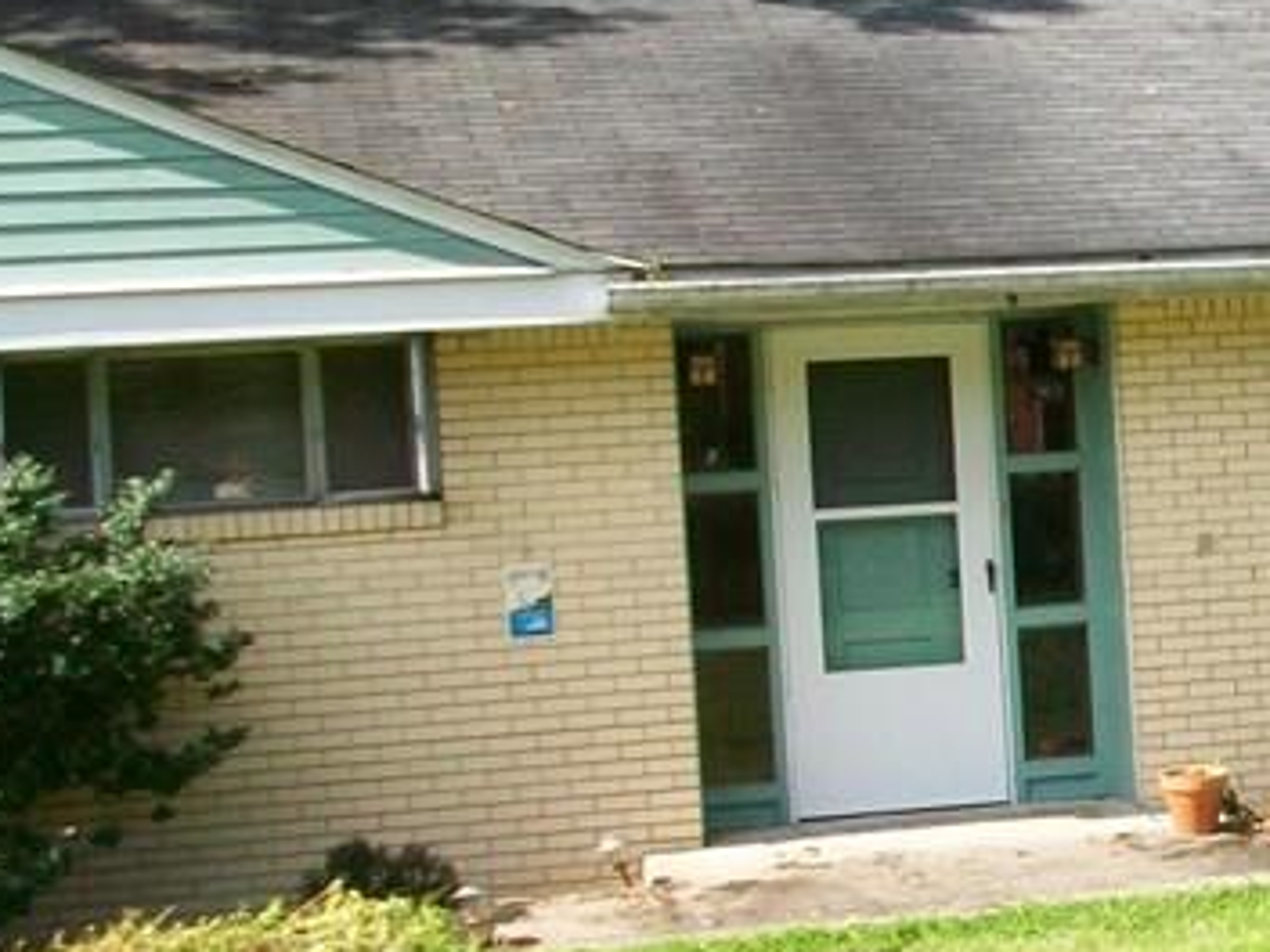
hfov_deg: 19.8
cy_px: 444
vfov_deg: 15.9
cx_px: 1537
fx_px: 3412
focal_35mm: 93
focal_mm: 5.7
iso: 64
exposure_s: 1/500
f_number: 2.8
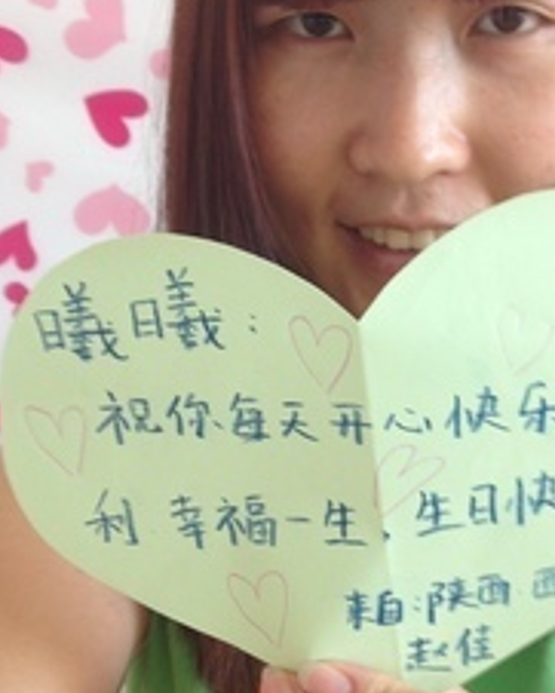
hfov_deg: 26.9
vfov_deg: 33.5
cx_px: 402
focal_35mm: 56
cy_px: 304
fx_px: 1149
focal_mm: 4.28
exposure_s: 1/30
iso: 50
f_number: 2.4
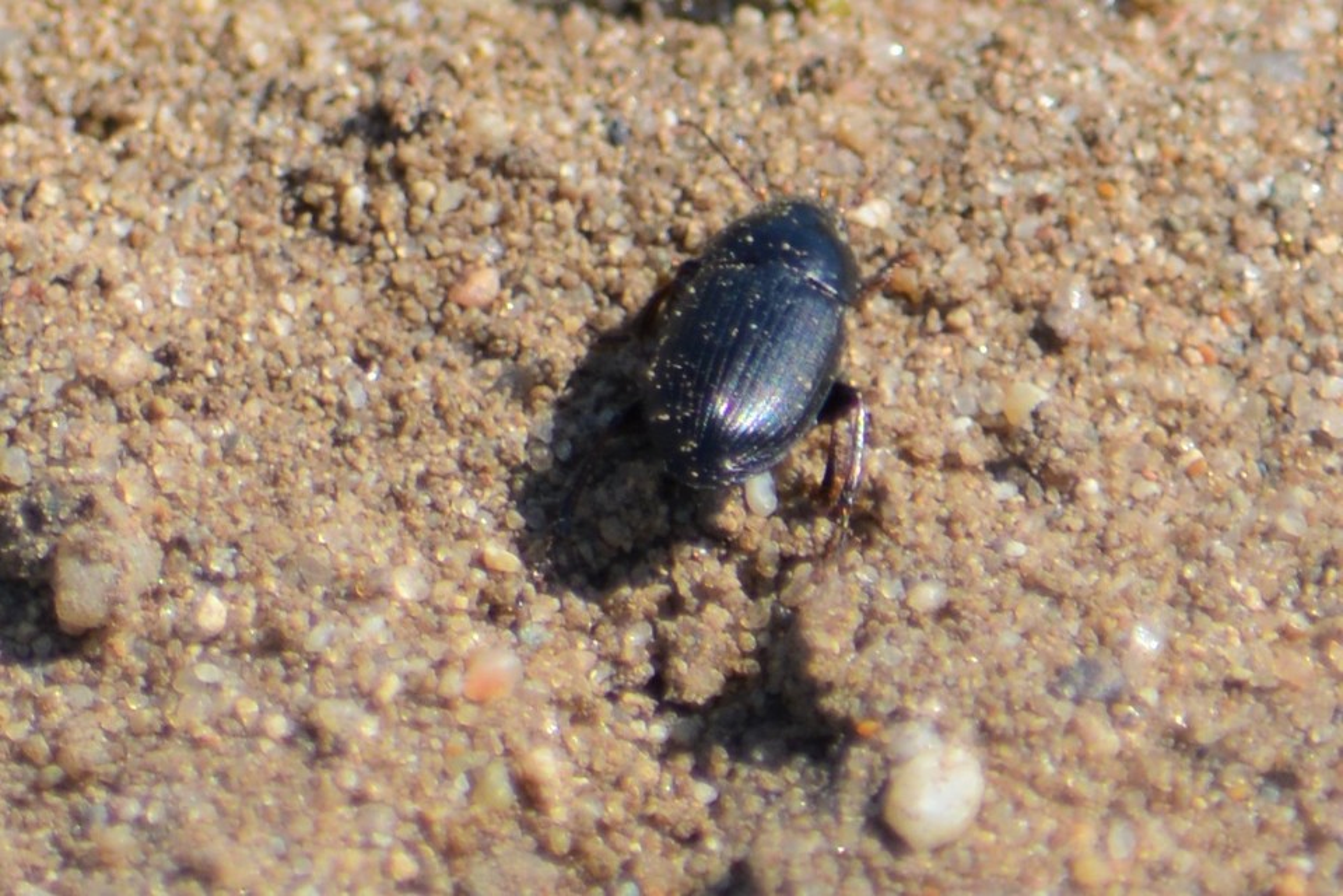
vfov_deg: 3.1
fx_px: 16786
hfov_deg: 4.6
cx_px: 672
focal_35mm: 450
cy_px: 448
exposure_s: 1/640
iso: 200
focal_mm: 300
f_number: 6.3
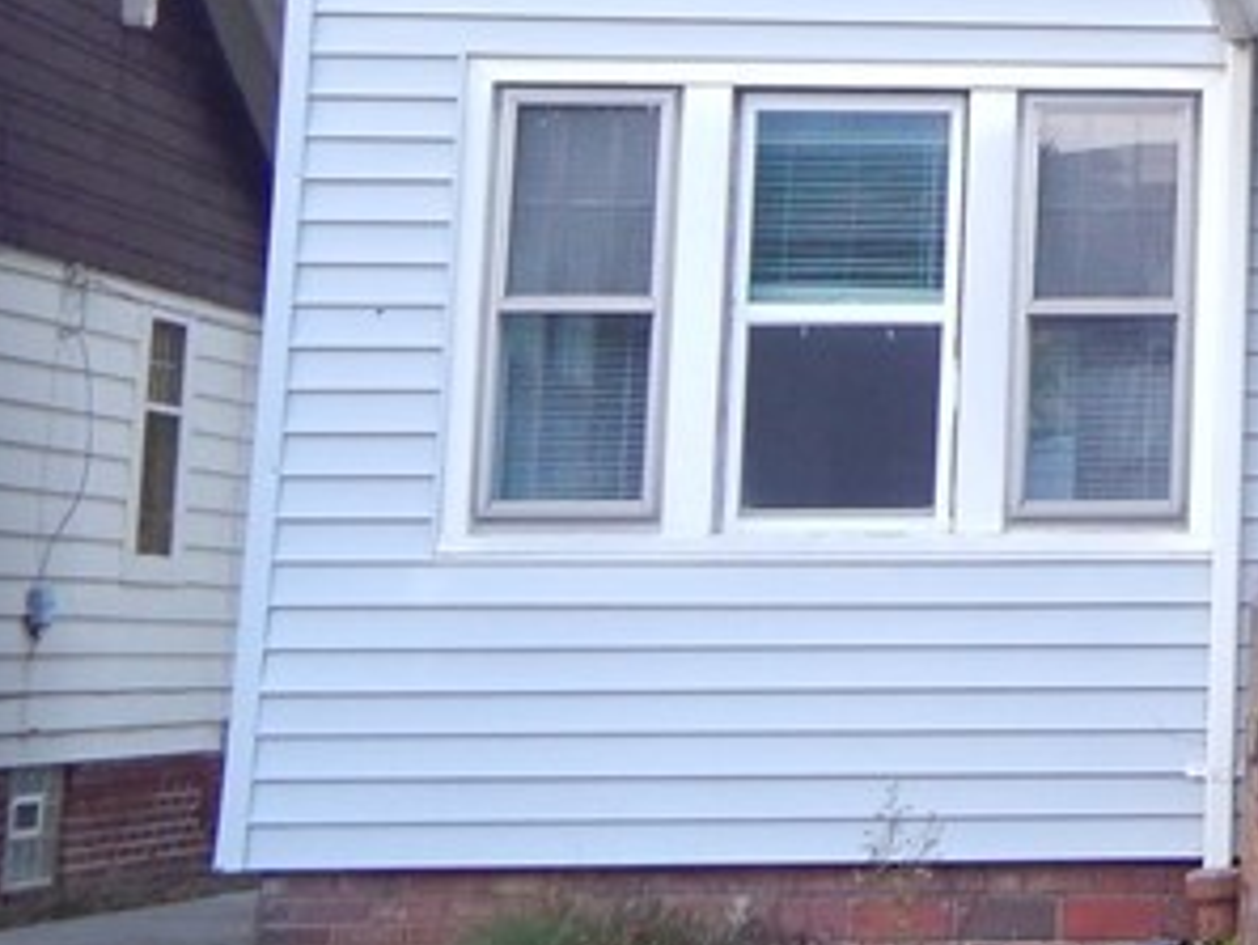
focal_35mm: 107
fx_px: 3890
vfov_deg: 13.6
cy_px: -42
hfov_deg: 16.5
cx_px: 1982
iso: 220
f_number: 3.2
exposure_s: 1/30
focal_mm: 5.6
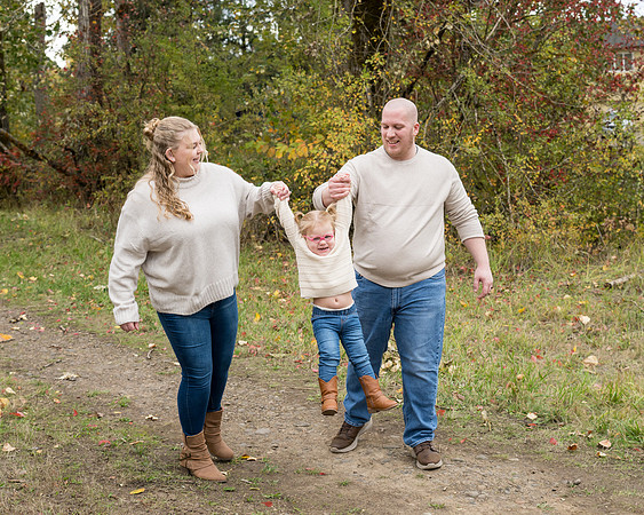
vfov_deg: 28.2
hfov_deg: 35.0
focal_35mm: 54
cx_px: 334
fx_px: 1022
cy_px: 192
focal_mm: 38
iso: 320
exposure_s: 1/400
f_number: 4
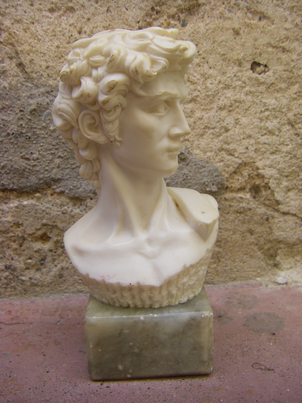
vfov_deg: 49.0
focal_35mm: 38
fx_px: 442
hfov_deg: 37.7
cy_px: 202
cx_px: 151
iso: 64
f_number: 3.5
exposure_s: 1/100
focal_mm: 6.3
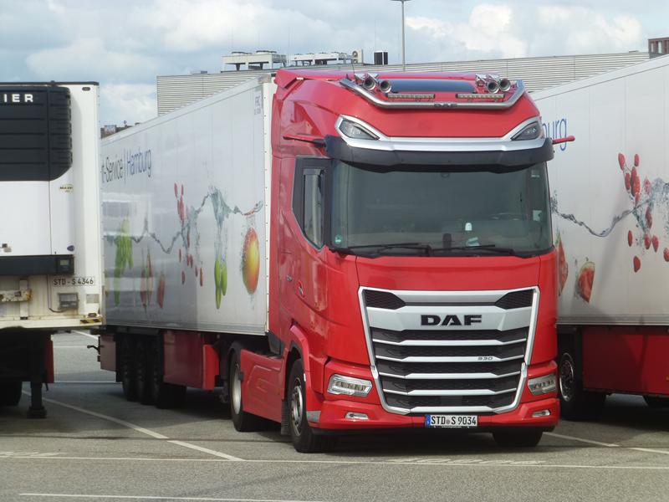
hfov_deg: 14.4
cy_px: 251
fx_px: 2648
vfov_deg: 10.8
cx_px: 334
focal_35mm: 137
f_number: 5.4
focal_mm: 24.4
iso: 100
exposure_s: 1/400
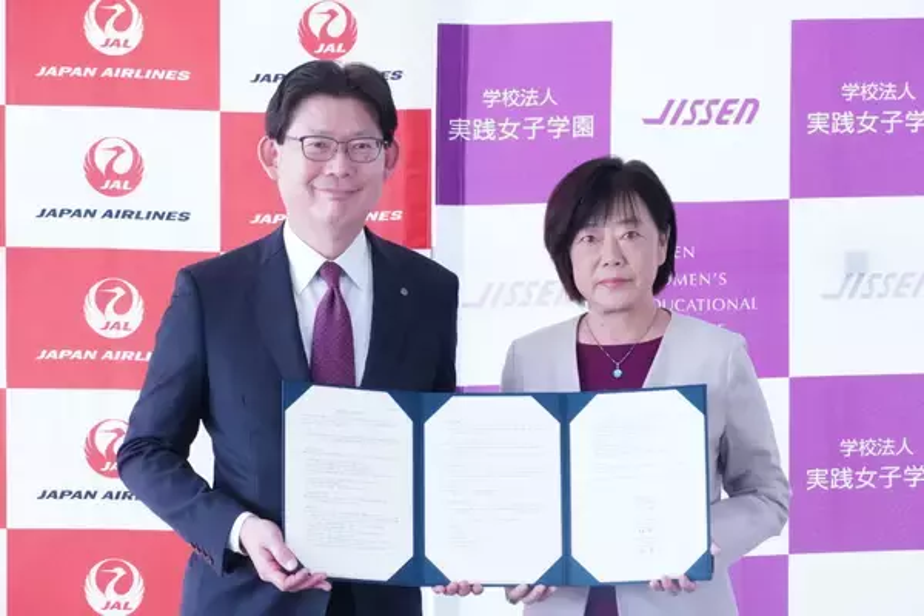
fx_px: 3696
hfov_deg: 14.3
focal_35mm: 144
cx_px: 462
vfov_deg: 9.5
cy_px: 308
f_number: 9
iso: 5000
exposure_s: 1/160
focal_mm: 96
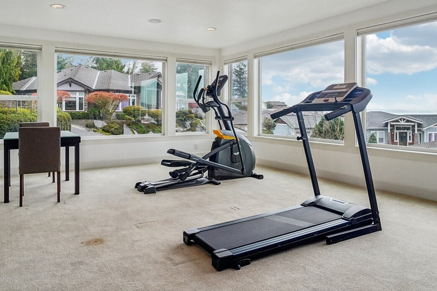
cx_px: 218
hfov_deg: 69.4
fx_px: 316
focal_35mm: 26
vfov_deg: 49.3
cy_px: 118
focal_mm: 16
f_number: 8
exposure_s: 1/250
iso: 1600
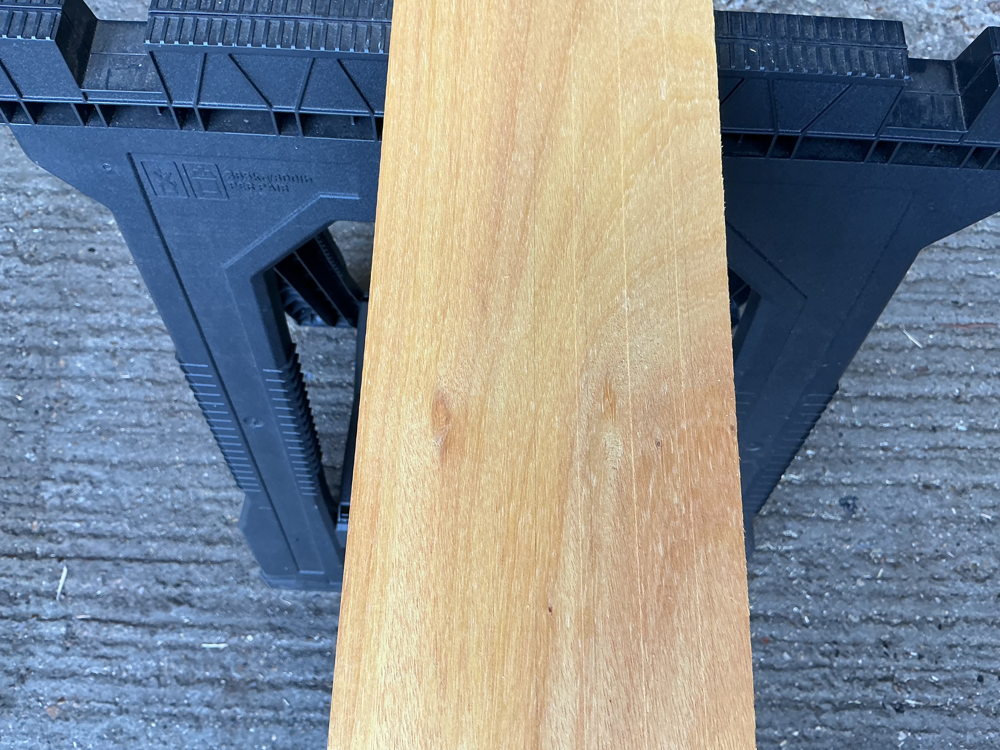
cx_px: 500
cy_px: 375
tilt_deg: -71.7
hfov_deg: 61.7
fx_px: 838
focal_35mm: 29
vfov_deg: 48.2
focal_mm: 3
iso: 40
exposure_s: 1/100
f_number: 1.8
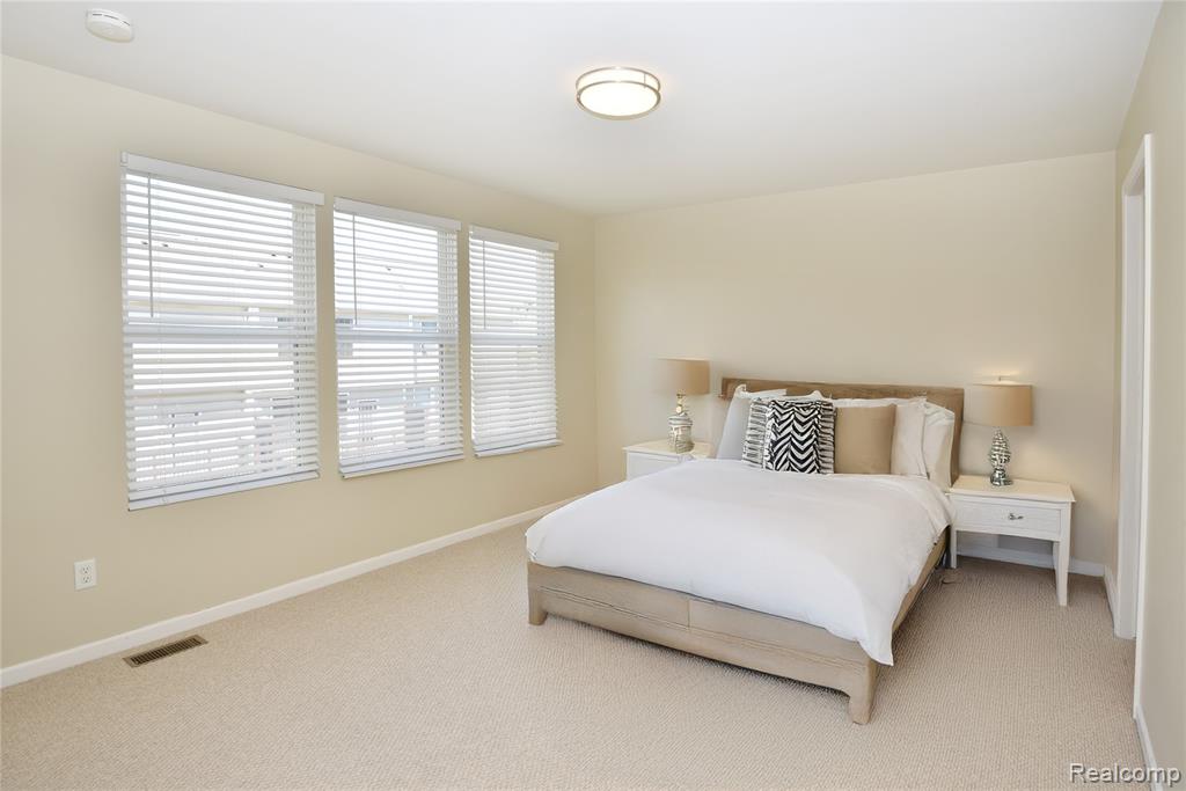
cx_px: 593
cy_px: 396
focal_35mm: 26
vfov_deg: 49.6
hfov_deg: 69.4
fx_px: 857
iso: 100
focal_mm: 26
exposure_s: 1/60
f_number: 7.1
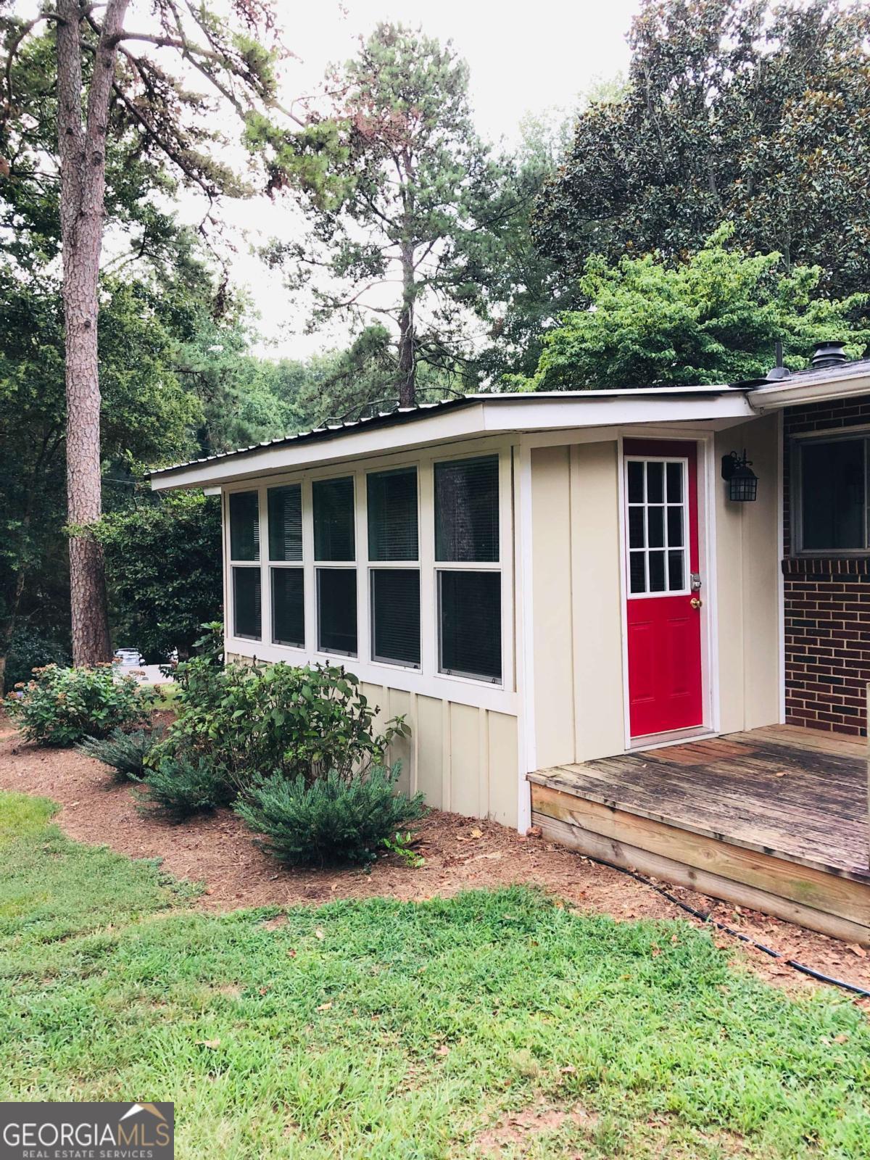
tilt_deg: +0.5
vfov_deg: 63.4
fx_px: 938
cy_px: 580
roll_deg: +1.2
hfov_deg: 49.7
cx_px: 435
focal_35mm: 28
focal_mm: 3.99
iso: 25
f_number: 1.8
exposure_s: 1/30
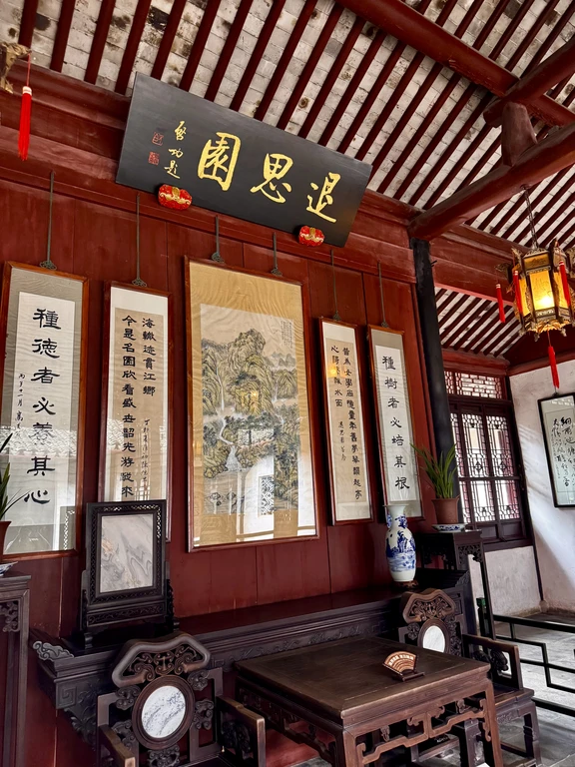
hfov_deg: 56.8
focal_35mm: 24
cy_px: 384
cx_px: 288
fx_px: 532
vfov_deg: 71.6
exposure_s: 1/60
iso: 640
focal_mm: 6.76
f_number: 1.78
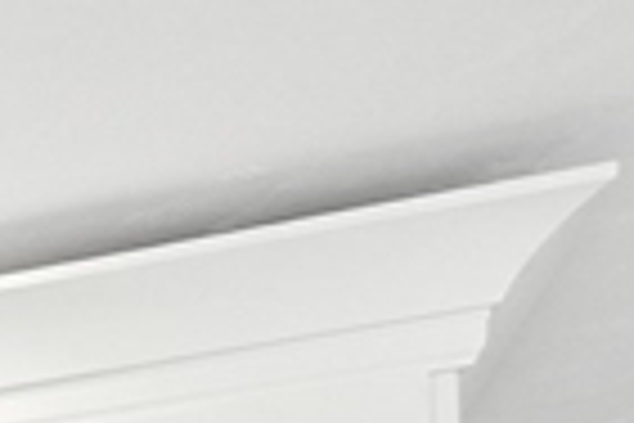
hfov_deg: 10.5
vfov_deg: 8.3
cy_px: 1512
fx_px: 2107
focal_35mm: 120
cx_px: -1371
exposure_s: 1/1250
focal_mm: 11
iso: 800
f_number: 7.1
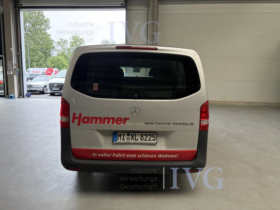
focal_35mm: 26
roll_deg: -1.6
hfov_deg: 67.3
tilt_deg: -6.3
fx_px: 210
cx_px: 140
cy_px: 105
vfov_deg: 53.1
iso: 64
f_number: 1.6
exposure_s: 1/186
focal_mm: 5.96
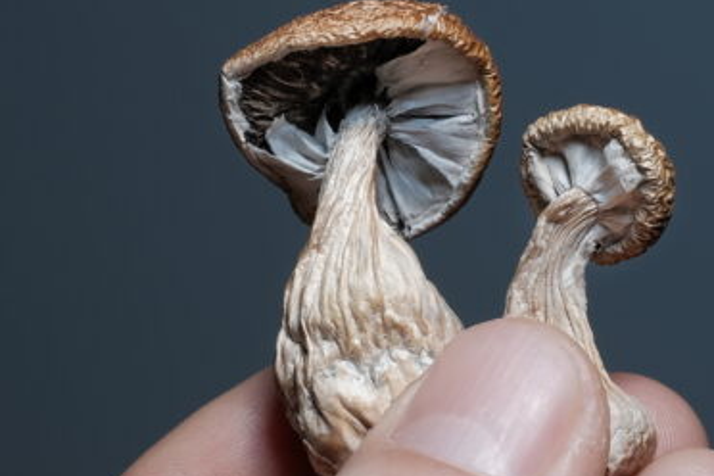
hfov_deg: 14.0
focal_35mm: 146
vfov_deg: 9.4
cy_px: 252
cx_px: 230
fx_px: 2895
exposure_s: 1/125
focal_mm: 35
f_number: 11
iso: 160
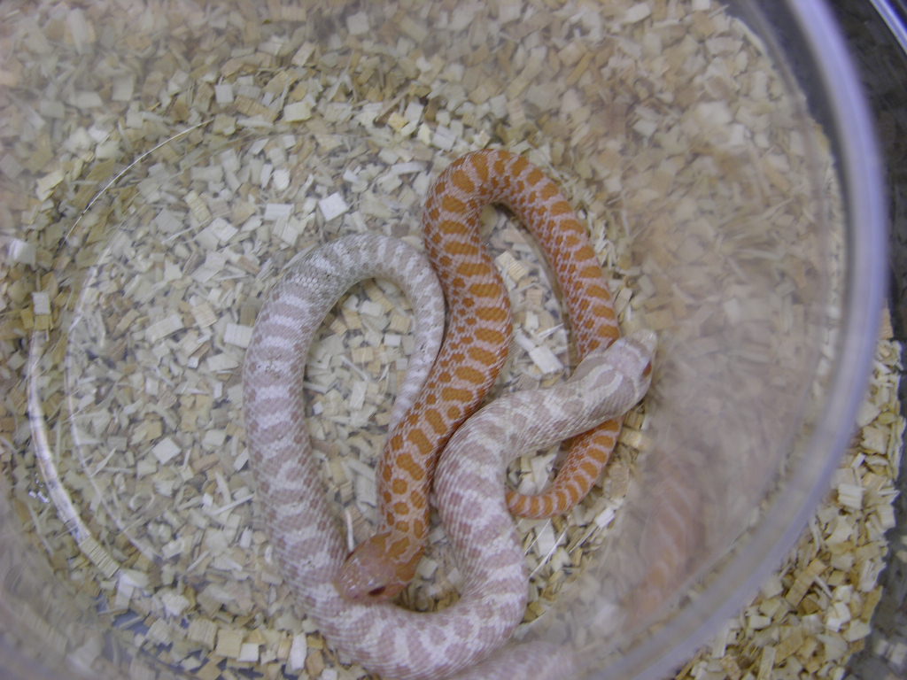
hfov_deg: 23.8
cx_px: 454
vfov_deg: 18.0
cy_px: 340
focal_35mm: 82
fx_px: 2149
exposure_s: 1/25.2
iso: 50
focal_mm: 21
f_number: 3.5
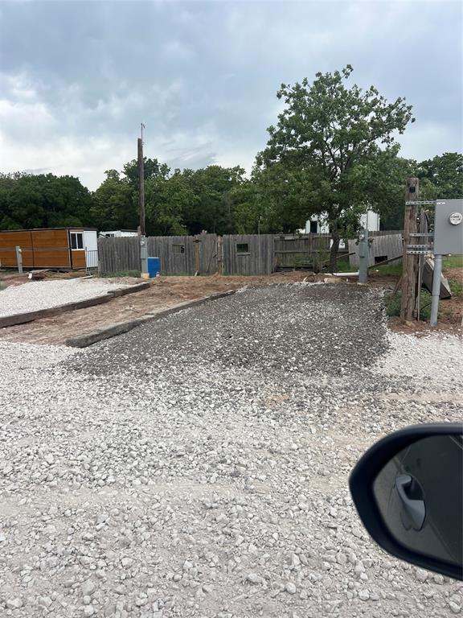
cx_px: 232
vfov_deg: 67.3
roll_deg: +0.9
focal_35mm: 26
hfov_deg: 53.1
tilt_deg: -5.7
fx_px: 464
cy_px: 309
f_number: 1.5
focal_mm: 5.7
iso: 50
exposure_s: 1/1838
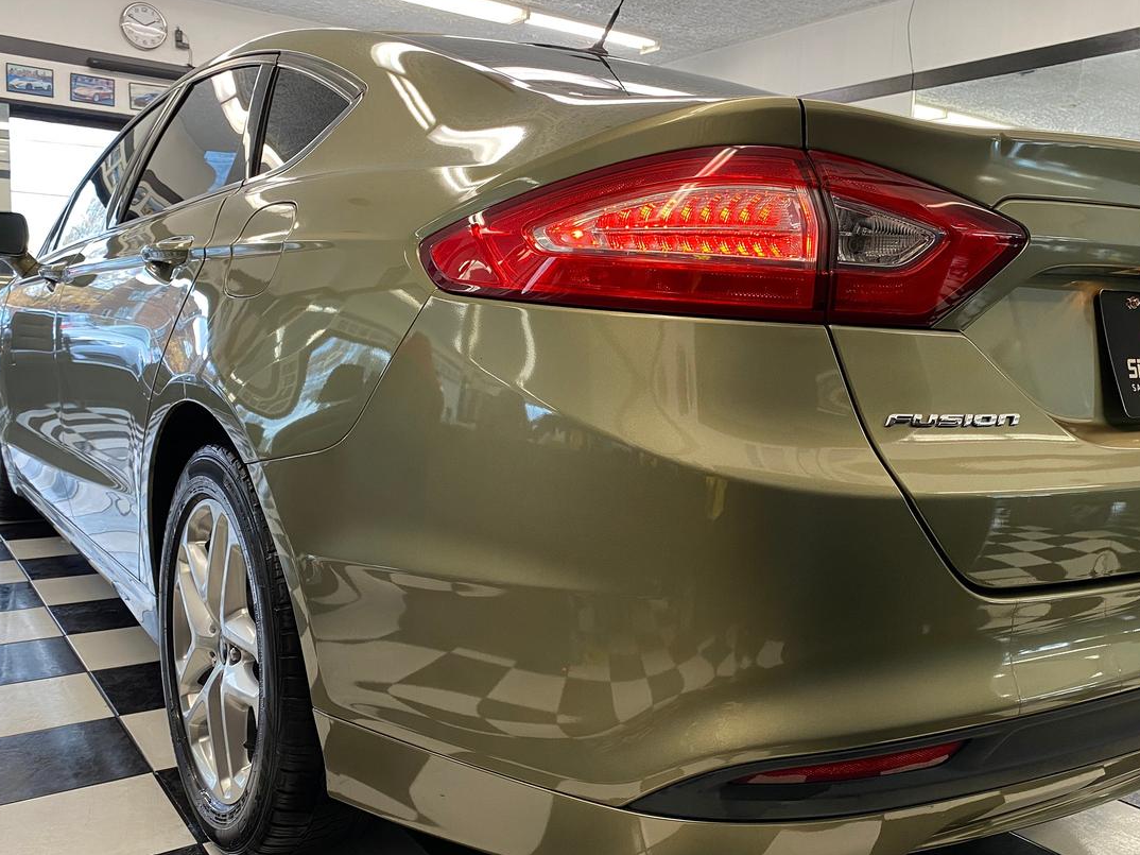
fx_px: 1021
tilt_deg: -8.5
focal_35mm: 31
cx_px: 577
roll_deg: -2.4
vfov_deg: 45.4
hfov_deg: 58.4
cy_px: 448
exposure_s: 1/60
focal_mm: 4.25
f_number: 1.8
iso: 80
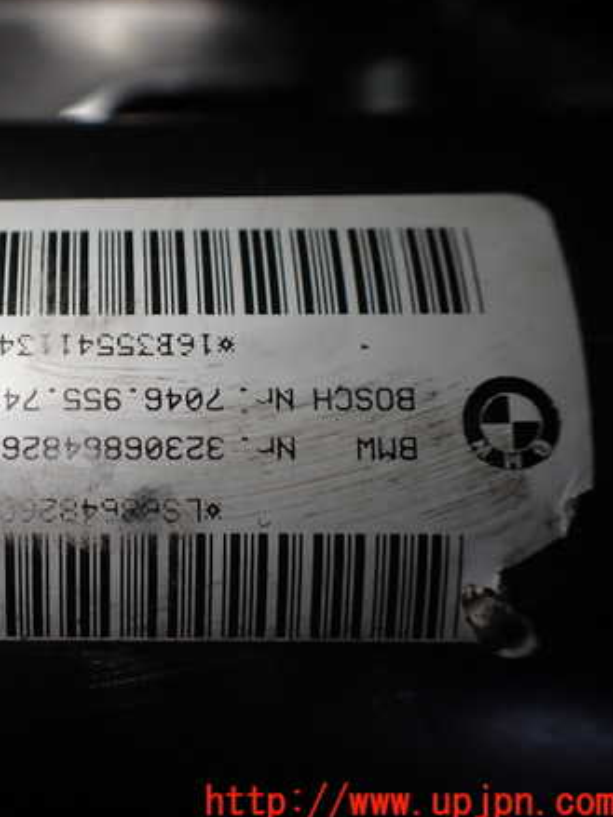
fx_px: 969
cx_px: 67
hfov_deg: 33.4
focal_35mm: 41
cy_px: 408
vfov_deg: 45.8
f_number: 2.3
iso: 100
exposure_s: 1/200
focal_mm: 5.4
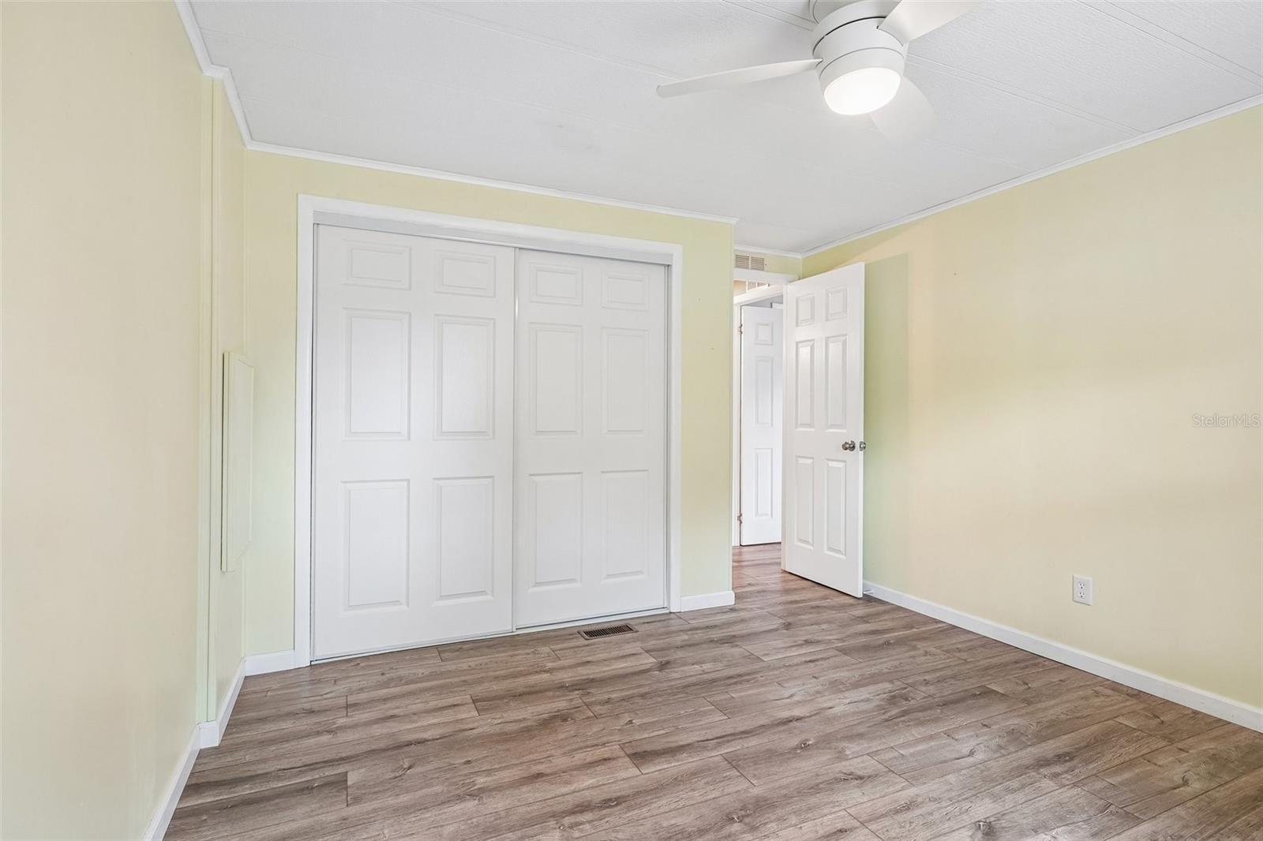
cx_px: 632
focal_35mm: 17
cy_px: 420
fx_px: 596
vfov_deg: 70.4
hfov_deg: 93.3
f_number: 8
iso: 400
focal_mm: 17
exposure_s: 1/13
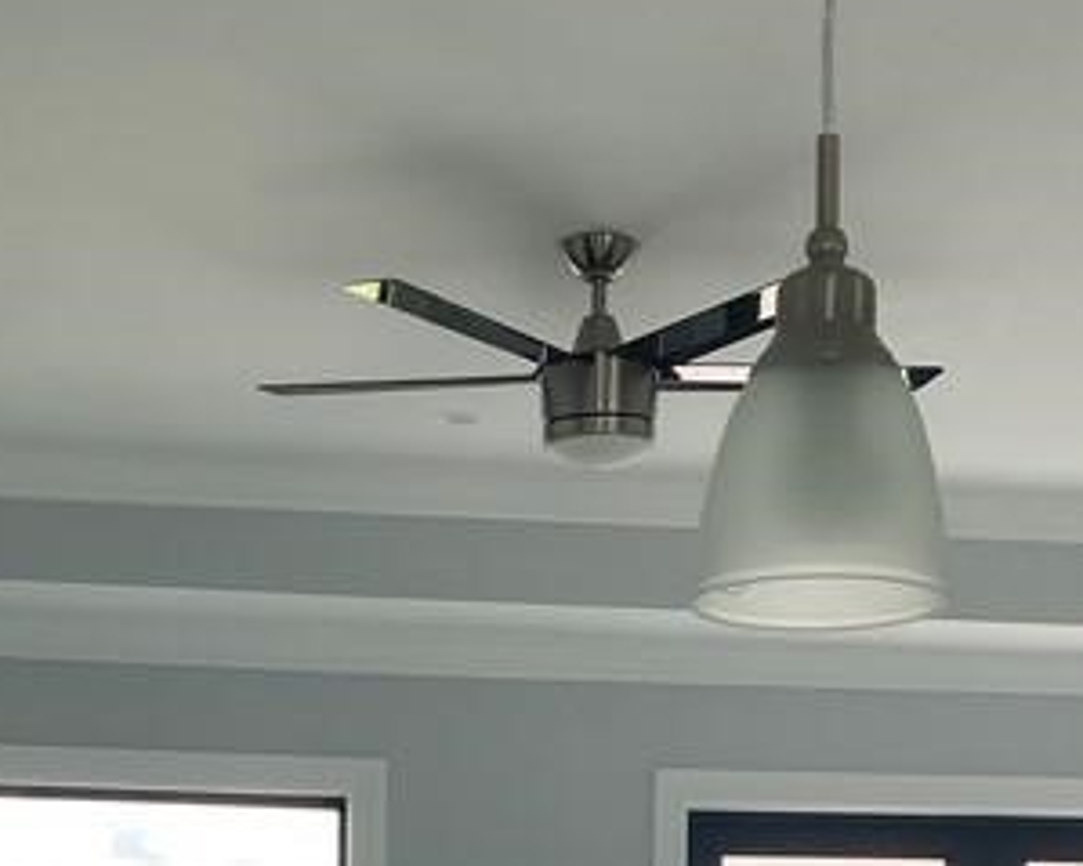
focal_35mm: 87
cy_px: 1178
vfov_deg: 16.5
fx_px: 2788
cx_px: 380
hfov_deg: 21.9
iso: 32
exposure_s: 1/158
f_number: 1.8
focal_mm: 4.25
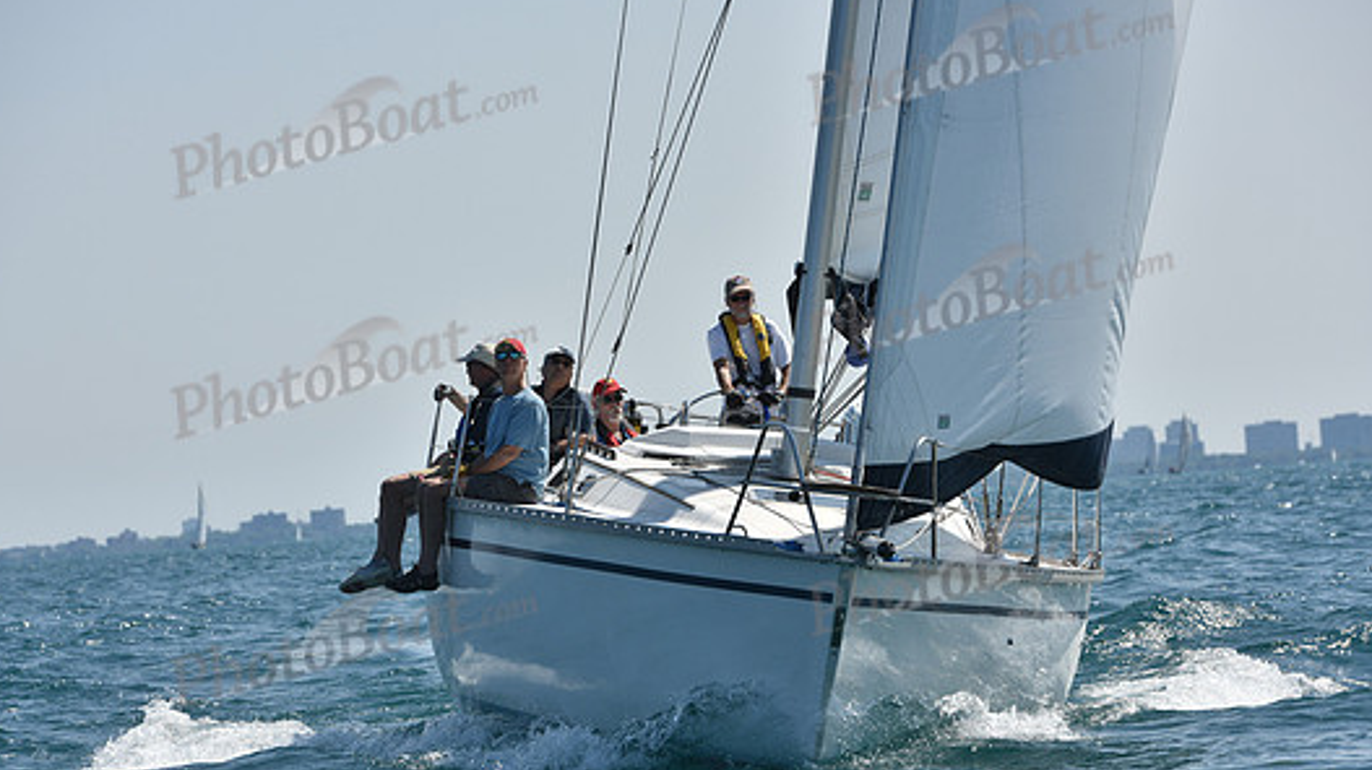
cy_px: 470
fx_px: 7128
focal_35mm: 196
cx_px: 674
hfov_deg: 11.0
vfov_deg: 6.2
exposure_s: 1/1600
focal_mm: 170
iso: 250
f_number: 8
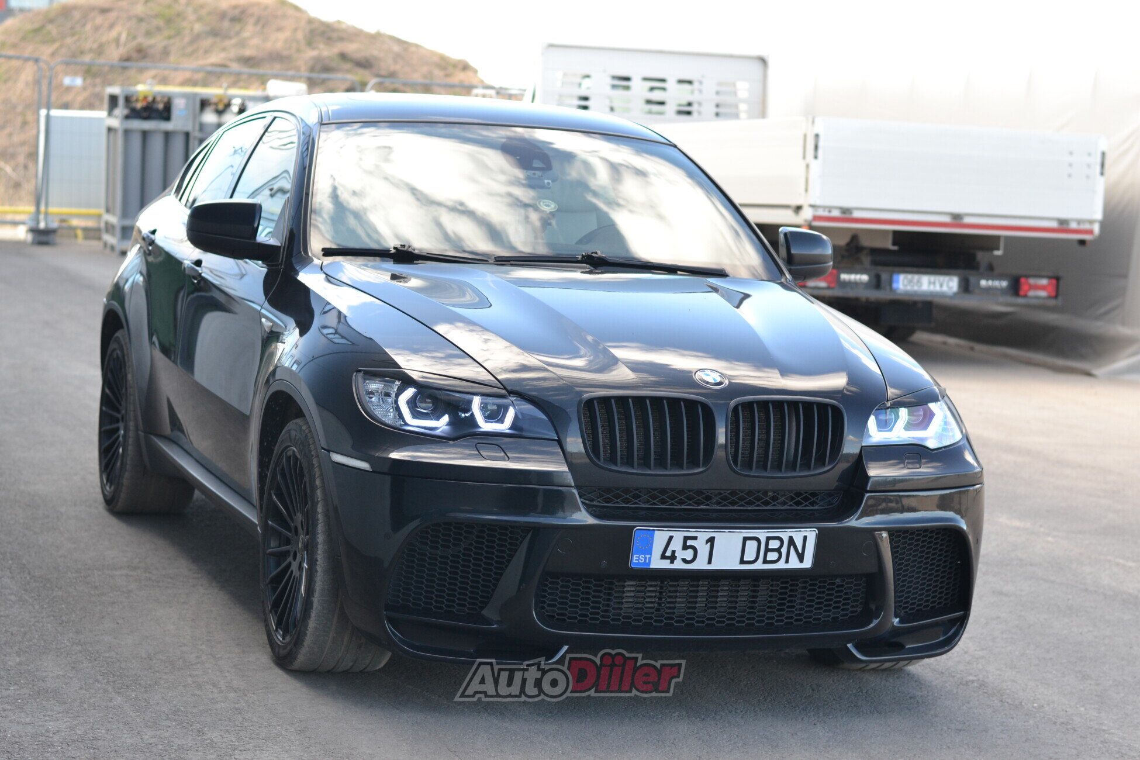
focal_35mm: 75
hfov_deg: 27.0
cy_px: 380
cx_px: 570
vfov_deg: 18.2
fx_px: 2375
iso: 400
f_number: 3.2
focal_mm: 50
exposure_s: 1/640
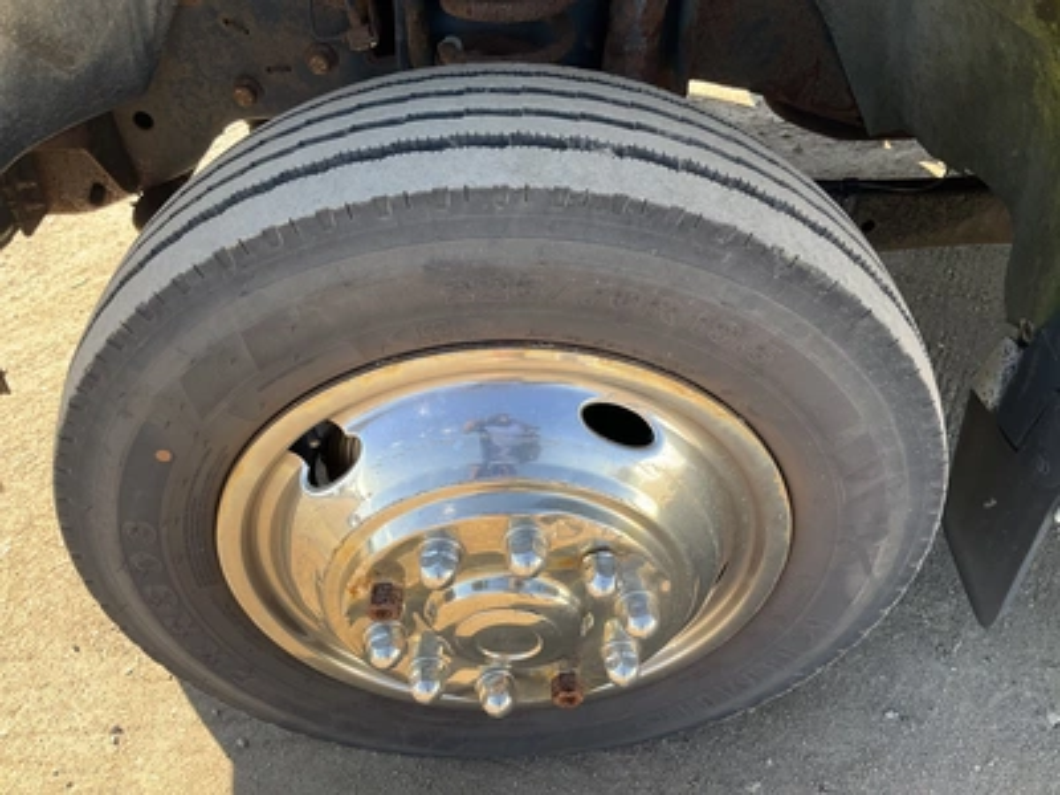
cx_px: 530
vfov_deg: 48.2
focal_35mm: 29
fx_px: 888
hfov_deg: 61.7
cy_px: 398
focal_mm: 3
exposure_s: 1/207
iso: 25
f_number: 1.8
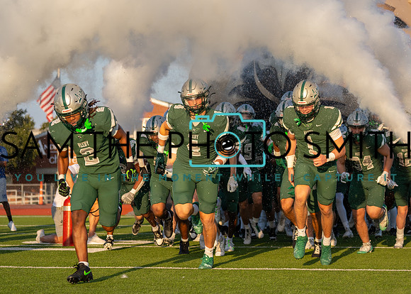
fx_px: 1295
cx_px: 251
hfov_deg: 18.0
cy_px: 136
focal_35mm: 111
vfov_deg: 12.9
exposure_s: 1/1600
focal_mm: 70
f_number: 2.8
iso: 160
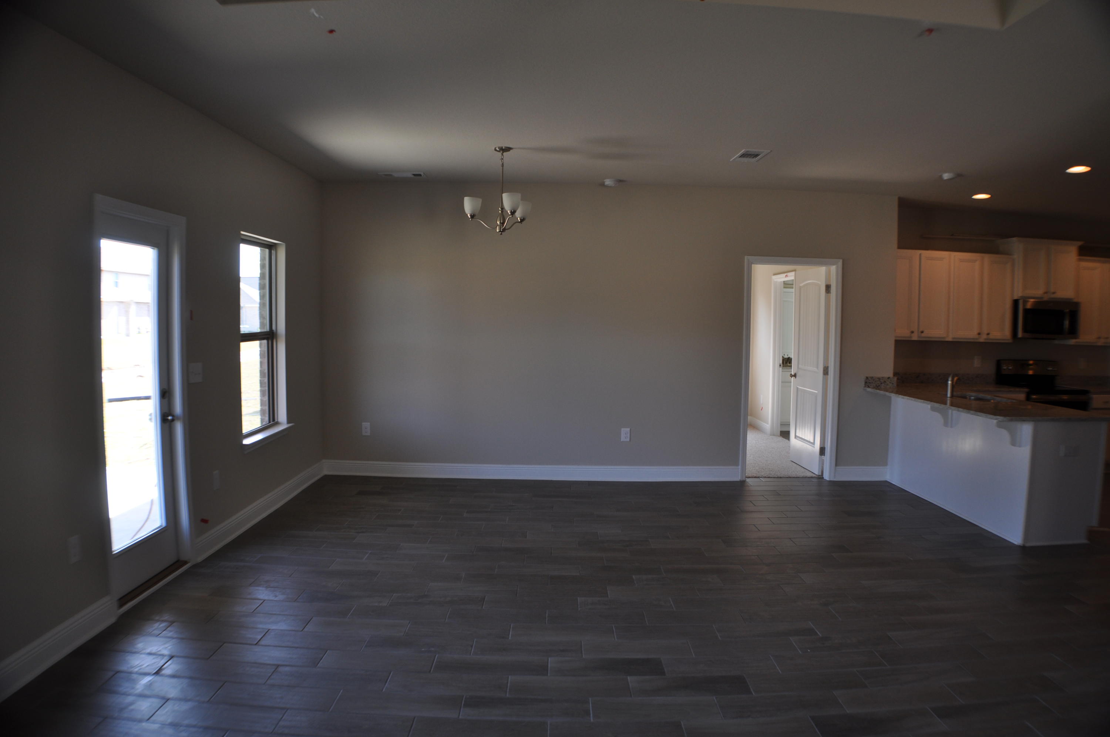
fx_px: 970
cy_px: 368
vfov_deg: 41.6
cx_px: 555
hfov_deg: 59.6
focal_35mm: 32
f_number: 4.5
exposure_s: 1/80
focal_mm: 21
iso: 200
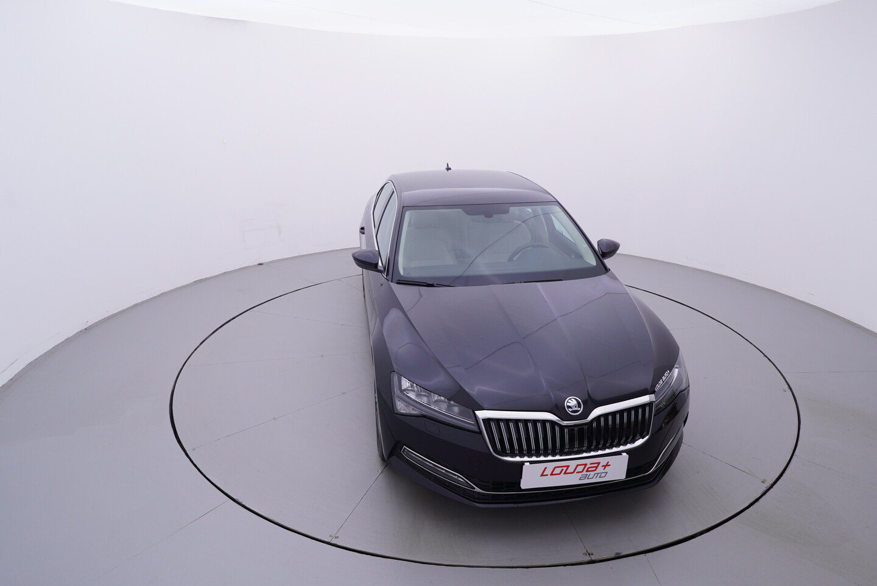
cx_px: 438
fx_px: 548
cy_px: 293
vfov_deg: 56.2
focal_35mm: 22
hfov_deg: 77.3
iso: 200
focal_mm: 15
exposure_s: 1/80
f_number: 5
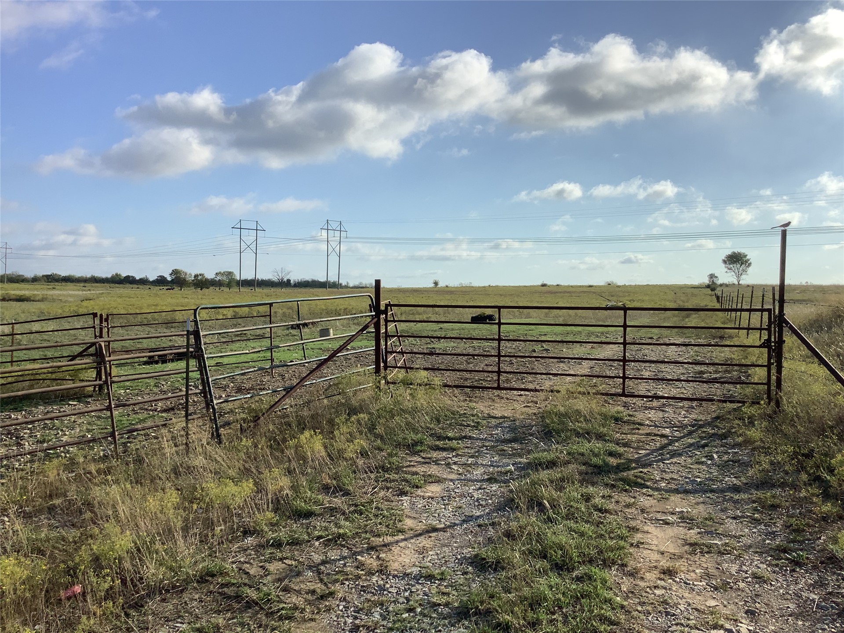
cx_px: 422
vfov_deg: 45.4
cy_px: 316
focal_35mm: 31
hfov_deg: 58.4
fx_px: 756
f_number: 2.4
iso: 25
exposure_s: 1/2398
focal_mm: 3.3
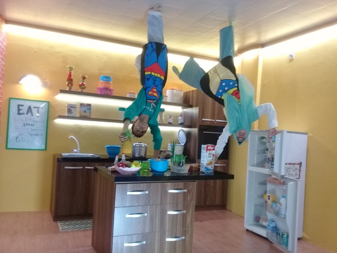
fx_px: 302
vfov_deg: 45.5
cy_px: 126
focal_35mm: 31
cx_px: 168
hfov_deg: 58.3
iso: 200
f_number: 2.2
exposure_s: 1/20
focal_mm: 3.3
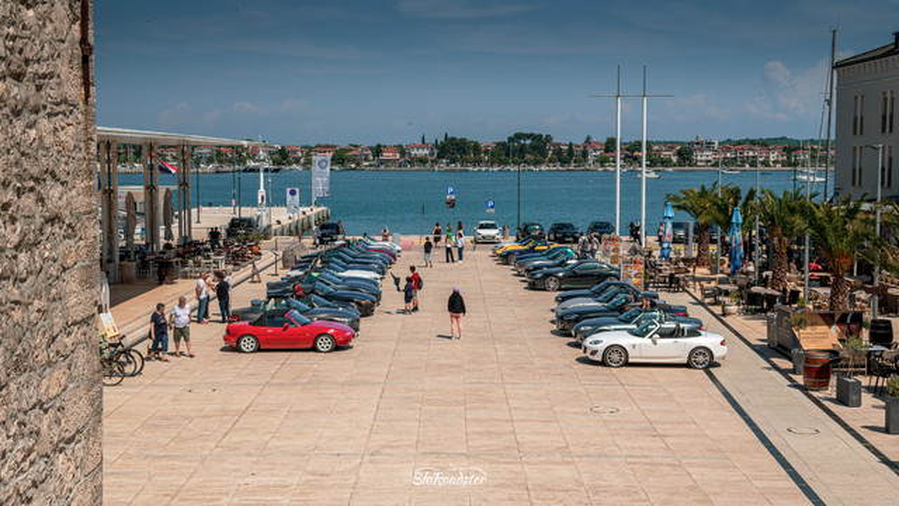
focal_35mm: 47
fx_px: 1124
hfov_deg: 43.6
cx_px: 449
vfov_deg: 25.4
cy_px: 251
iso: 100
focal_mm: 30
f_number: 10
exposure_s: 1/200
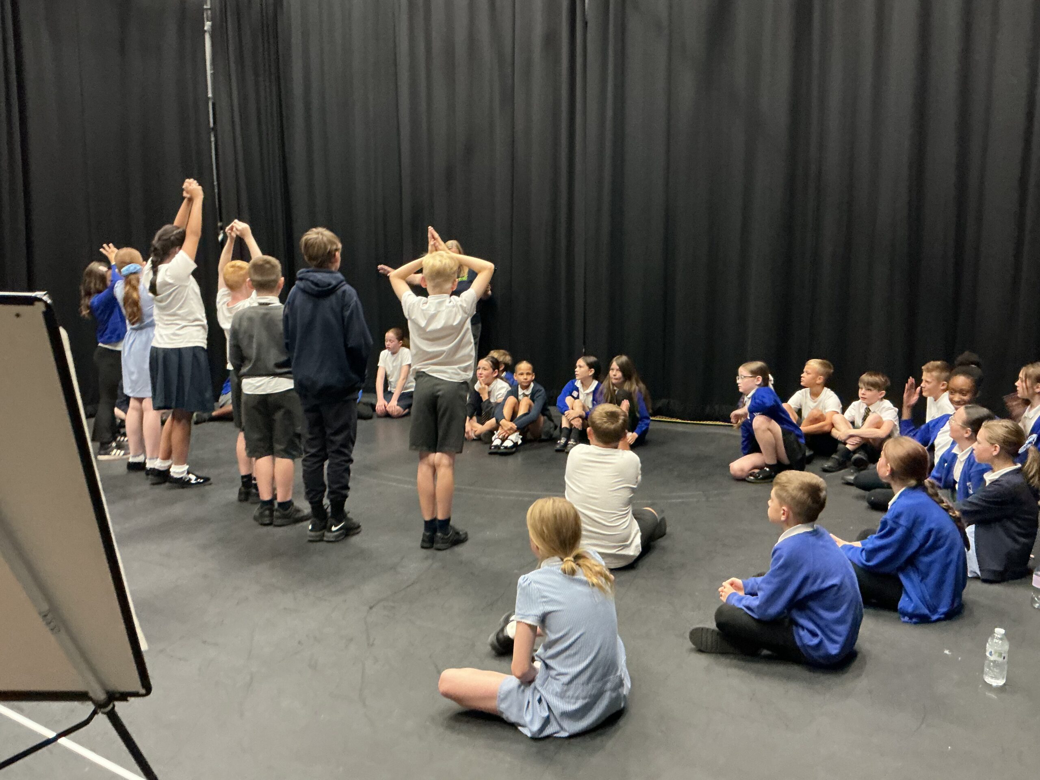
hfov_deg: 61.7
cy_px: 390
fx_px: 871
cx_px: 520
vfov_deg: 48.2
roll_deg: +0.3
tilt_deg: -9.5
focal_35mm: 29
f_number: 1.8
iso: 400
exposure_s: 1/30
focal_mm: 3
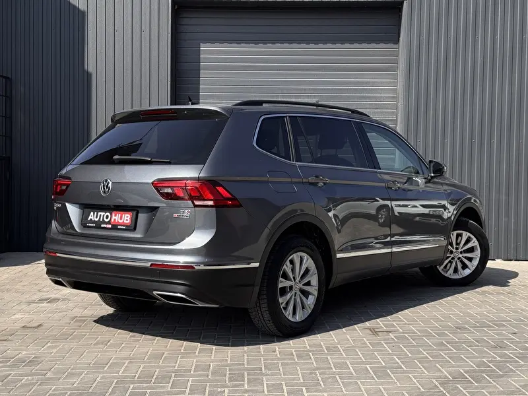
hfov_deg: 39.7
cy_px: 198
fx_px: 732
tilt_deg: -1.9
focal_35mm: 48
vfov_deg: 30.3
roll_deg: -0.7
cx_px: 264
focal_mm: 6.76
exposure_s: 1/2717
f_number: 1.78
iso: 64
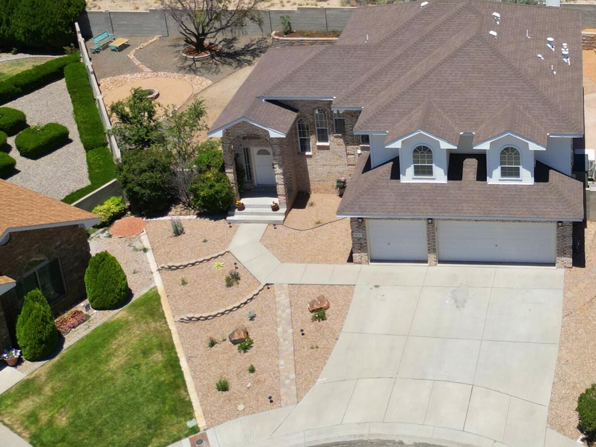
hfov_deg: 33.9
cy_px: -6
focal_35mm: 54
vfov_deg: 25.6
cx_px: 517
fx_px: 930
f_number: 1.7
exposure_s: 1/3200
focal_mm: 6.72
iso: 110
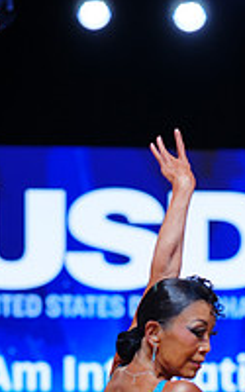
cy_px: 527
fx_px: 2083
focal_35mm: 195
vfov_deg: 10.5
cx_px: 244
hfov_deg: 6.7
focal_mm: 66
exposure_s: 1/500
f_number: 2
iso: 200
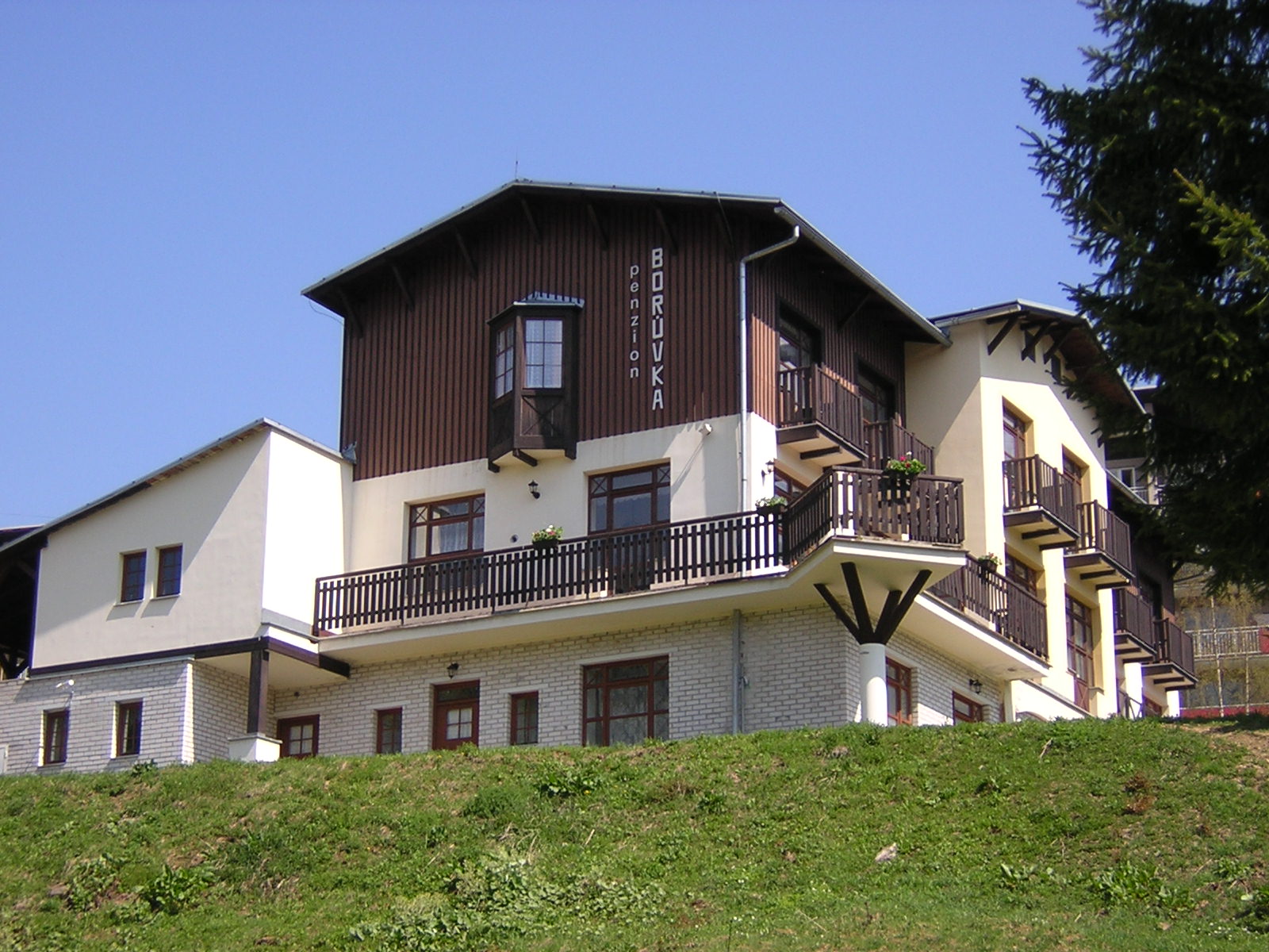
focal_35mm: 66
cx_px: 634
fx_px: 2420
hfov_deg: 29.4
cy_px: 476
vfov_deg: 22.3
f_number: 3.5
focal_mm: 8.6
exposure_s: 1/554
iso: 100
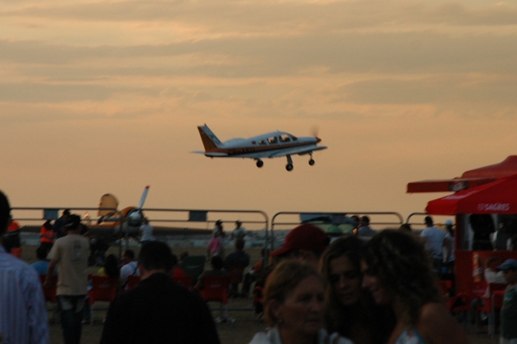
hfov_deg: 19.5
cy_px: 172
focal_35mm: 105
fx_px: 1507
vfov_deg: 13.0
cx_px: 258
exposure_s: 1/160
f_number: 6.3
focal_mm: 70
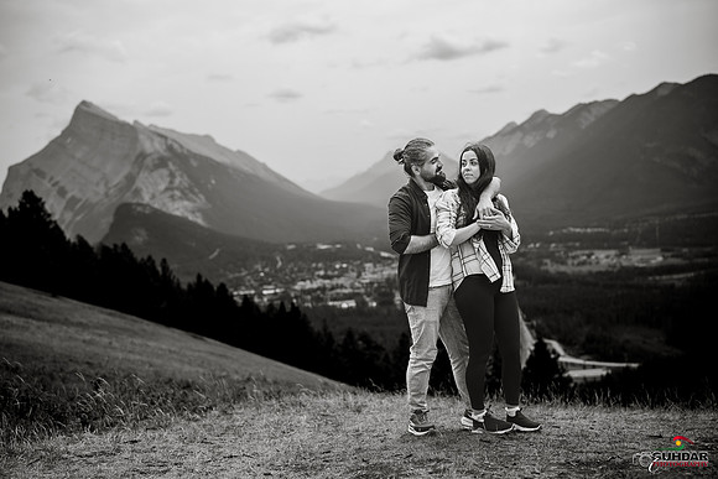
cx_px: 359
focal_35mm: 35
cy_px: 240
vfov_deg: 37.9
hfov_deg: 54.4
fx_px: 698
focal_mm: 35
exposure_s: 1/5000
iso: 200
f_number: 2
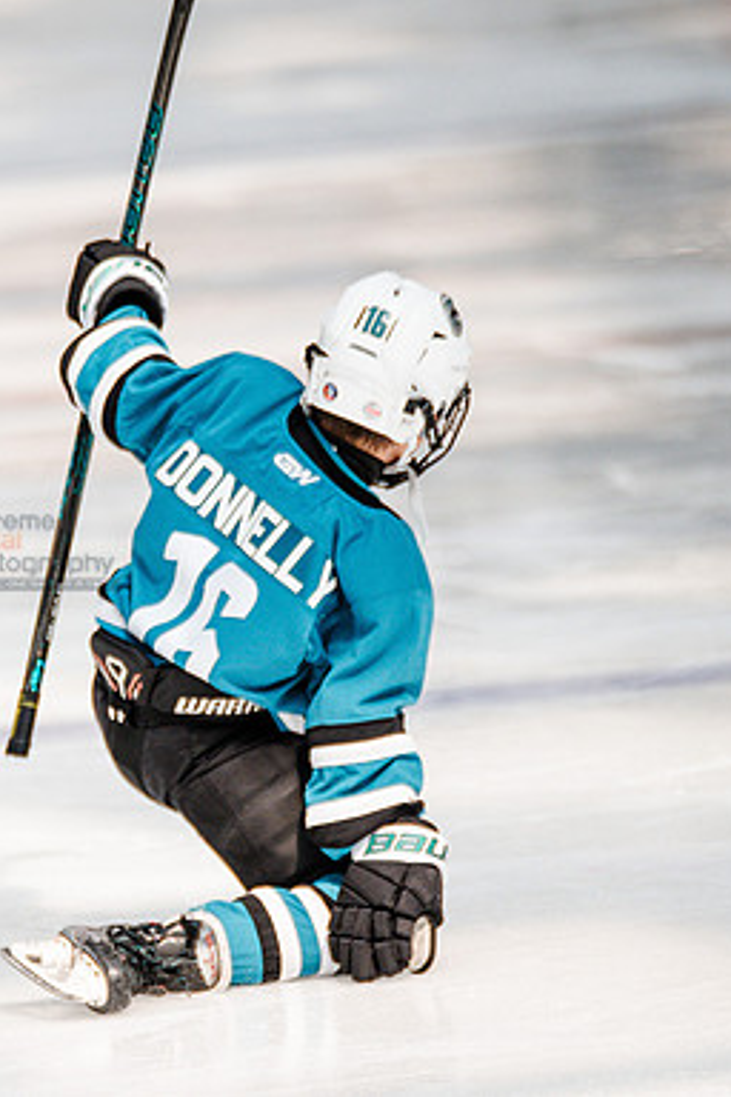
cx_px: 58
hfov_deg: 2.7
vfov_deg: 4.1
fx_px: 15380
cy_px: 743
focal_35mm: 505
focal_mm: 247
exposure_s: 1/3200
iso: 1250
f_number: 3.2
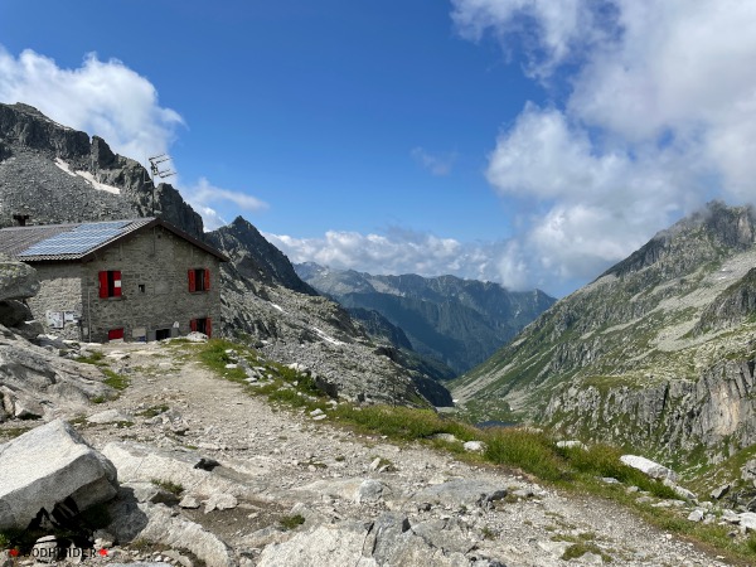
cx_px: 378
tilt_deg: -0.7
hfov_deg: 67.3
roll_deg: +1.1
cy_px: 284
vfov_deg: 53.1
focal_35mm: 26
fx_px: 568
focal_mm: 4.2
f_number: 1.6
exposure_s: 1/5291
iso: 32
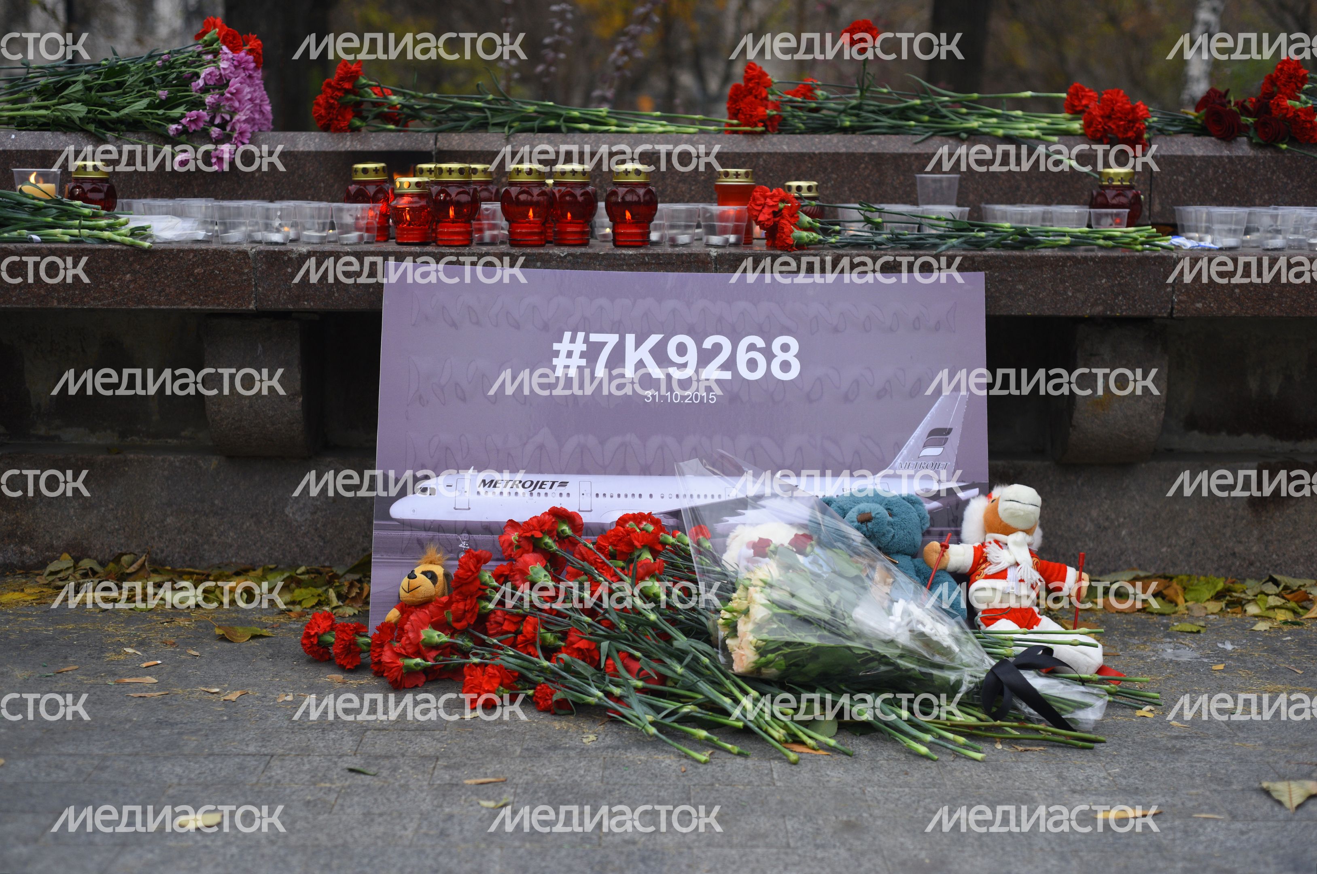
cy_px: 437
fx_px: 1826
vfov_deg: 26.9
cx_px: 658
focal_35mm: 50
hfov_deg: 39.7
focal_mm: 50
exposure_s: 1/2500
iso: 500
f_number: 2.8
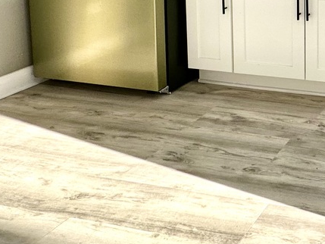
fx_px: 441
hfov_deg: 30.8
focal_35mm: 47
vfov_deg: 27.0
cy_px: -55
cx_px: 431
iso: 80
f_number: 2.2
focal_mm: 2.22
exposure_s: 1/120
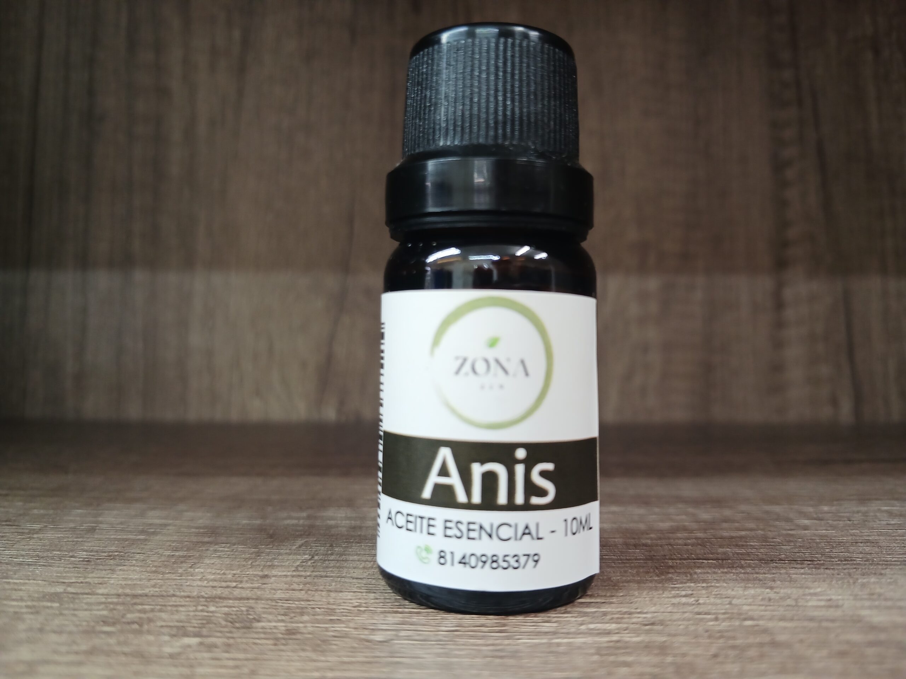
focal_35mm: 27
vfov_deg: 51.4
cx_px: 453
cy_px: 340
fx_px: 707
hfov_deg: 65.3
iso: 200
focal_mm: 4
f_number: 1.8
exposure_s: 1/40
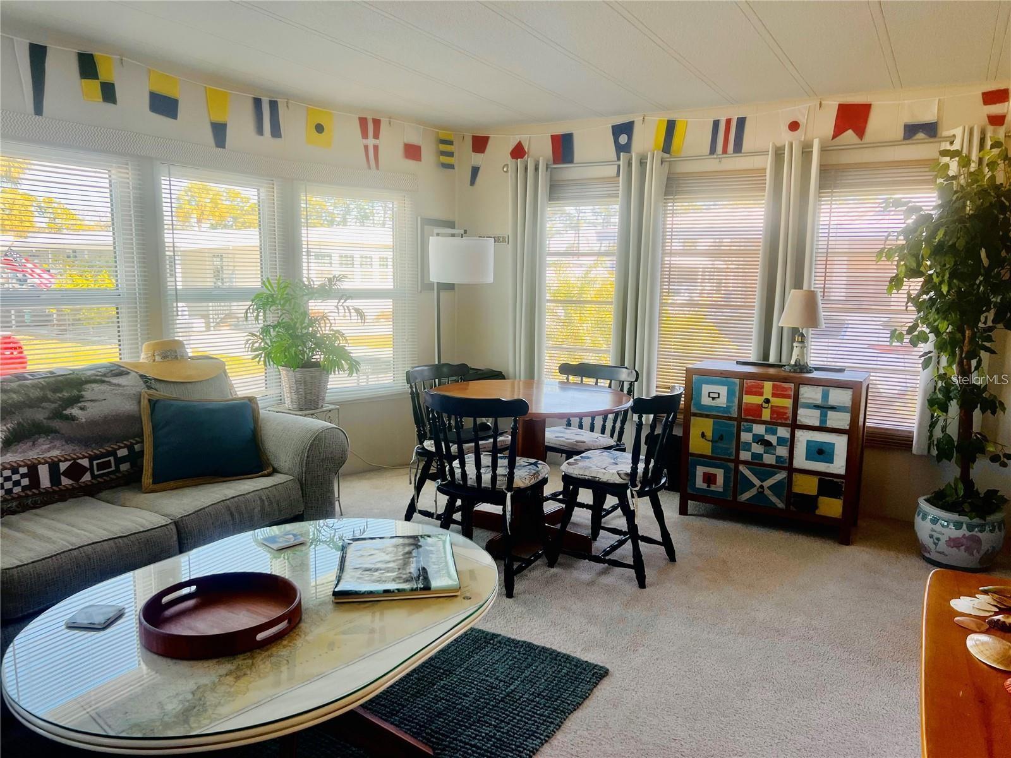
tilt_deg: -8.4
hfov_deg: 67.3
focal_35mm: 26
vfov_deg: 53.1
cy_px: 379
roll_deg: -0.6
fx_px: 759
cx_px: 506
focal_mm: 5.7
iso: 40
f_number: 1.5
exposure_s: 1/144
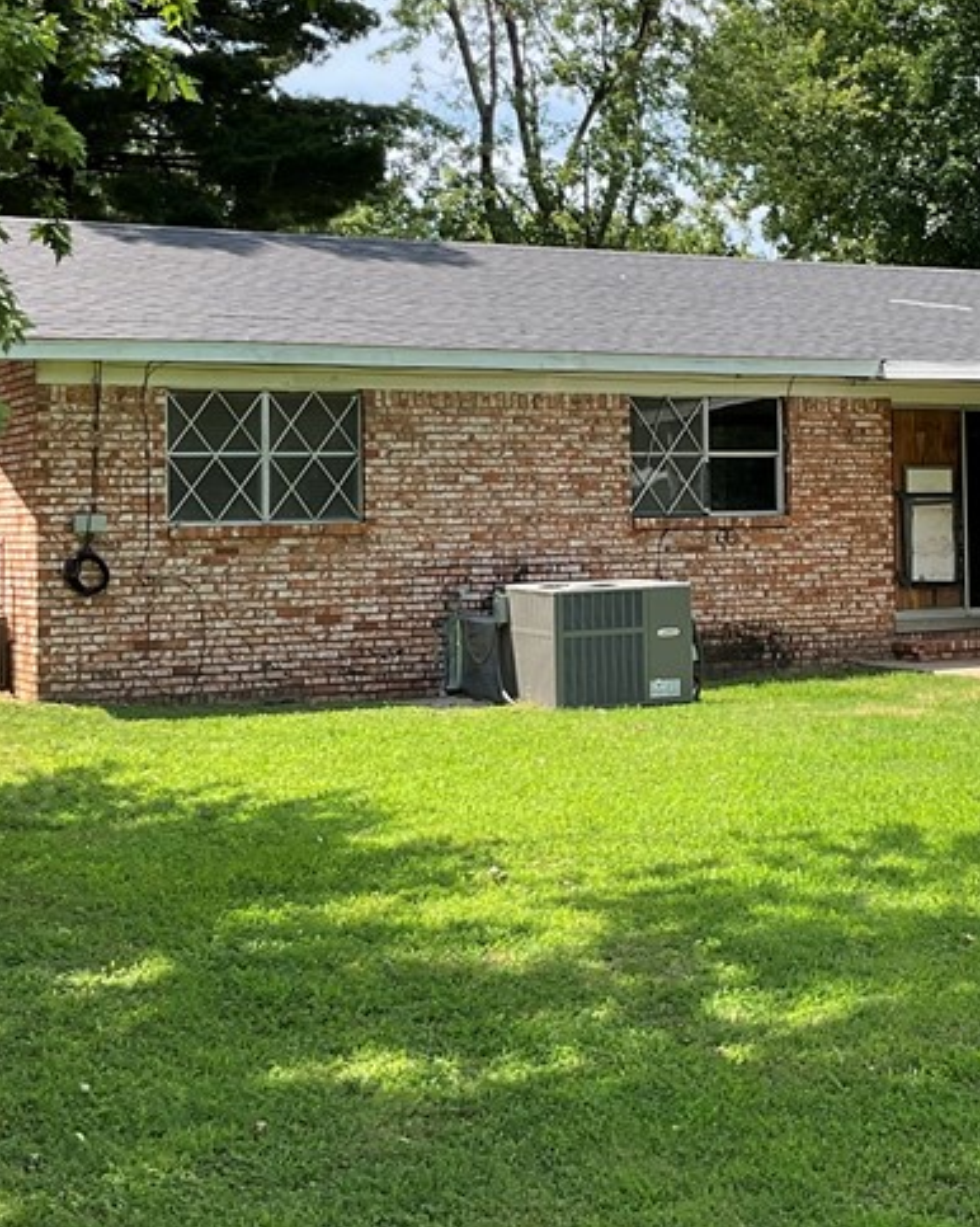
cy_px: 417
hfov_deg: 25.0
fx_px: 2177
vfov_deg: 31.2
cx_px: 757
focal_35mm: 60
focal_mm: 3
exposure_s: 1/691
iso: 16
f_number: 1.8
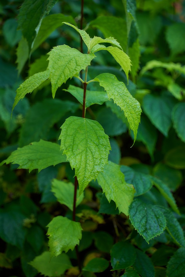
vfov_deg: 33.4
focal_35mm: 60
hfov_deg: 22.6
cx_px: 92
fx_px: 462
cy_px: 138
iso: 100
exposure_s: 1/20
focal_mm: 60
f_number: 4
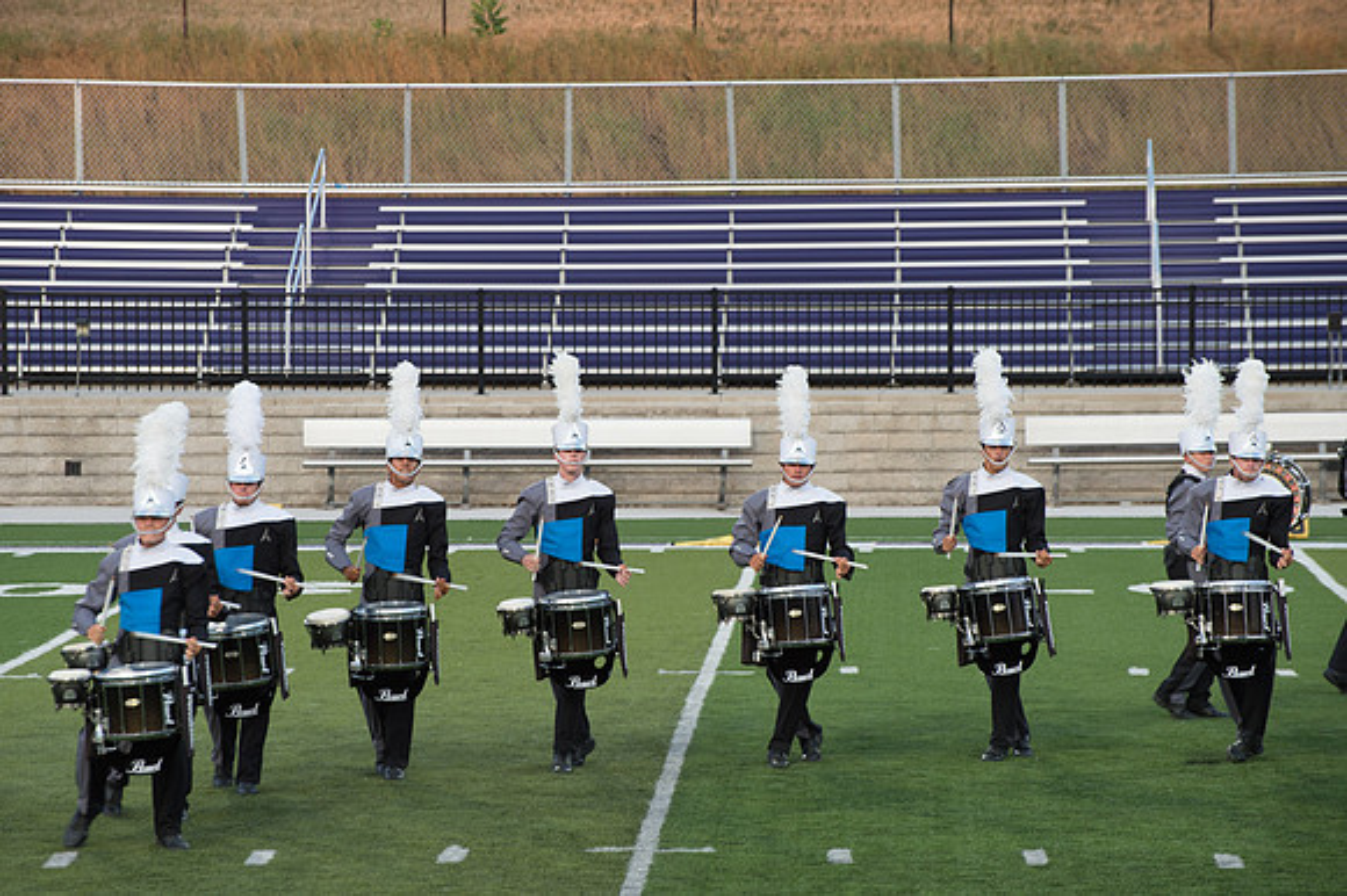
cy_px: 451
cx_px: 634
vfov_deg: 6.8
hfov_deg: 10.2
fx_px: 7559
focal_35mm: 202
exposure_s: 1/200
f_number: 6.3
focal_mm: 180
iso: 640
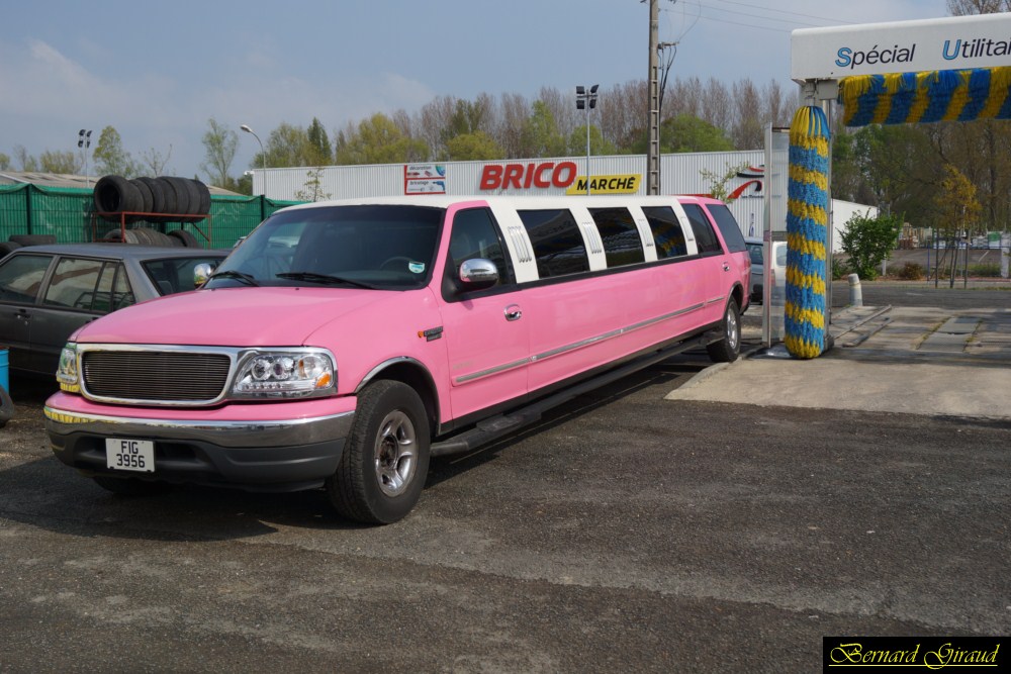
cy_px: 337
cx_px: 506
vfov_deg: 34.2
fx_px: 1095
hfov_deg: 49.5
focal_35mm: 39
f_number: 5.6
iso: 100
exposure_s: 1/250
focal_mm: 26
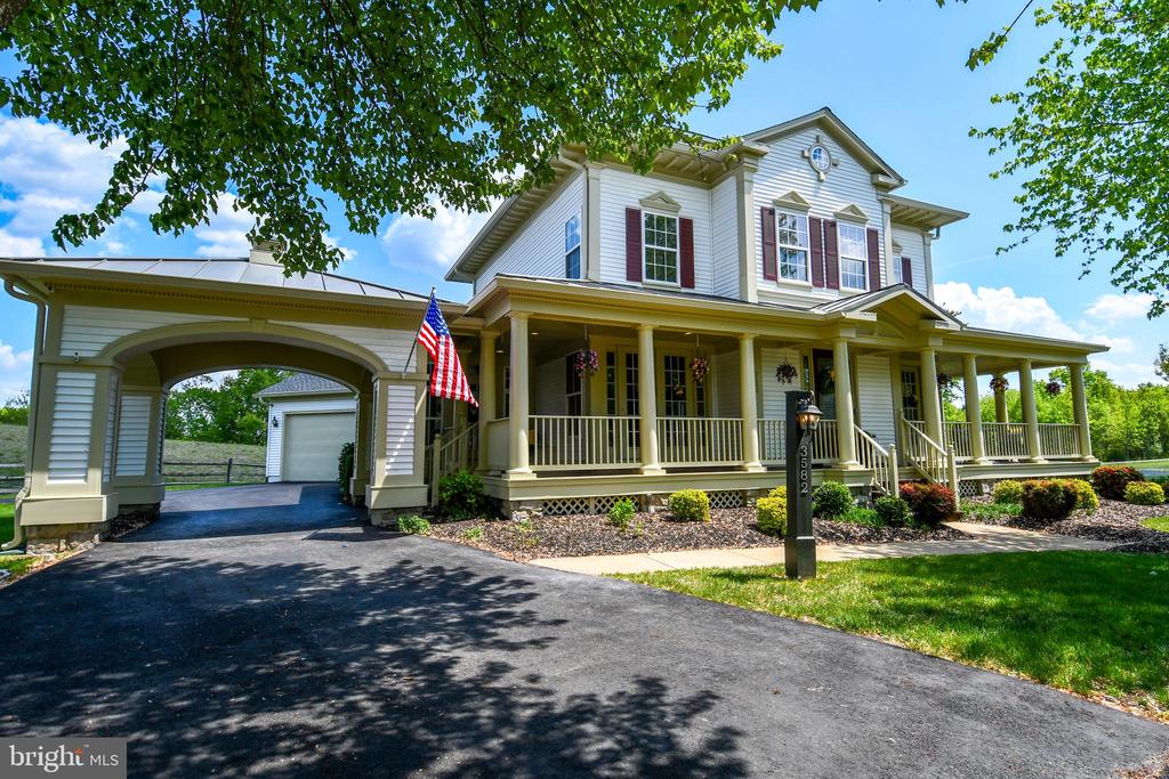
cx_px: 584
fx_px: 585
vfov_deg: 67.4
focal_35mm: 18
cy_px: 390
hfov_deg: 90.0
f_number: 8
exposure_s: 1/250
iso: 100
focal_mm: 12
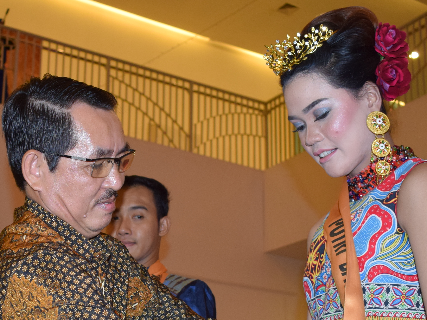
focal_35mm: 69
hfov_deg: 27.8
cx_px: 109
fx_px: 851
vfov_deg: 20.9
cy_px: 286
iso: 800
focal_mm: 22
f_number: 4.5
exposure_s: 1/80
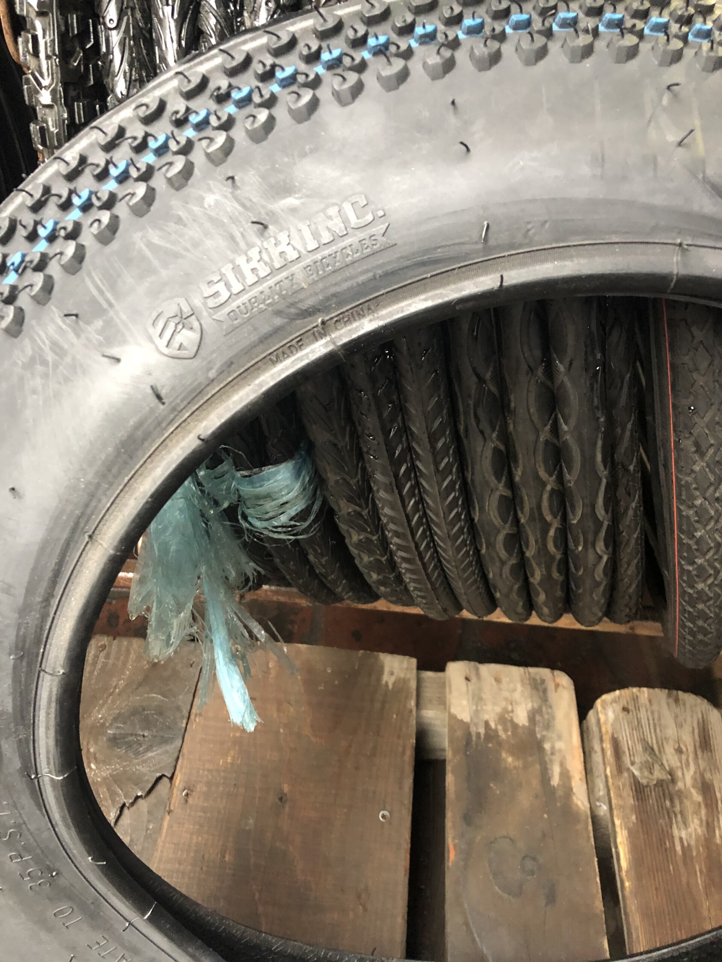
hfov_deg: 49.7
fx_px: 779
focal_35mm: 28
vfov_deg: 63.4
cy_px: 481
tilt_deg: -44.9
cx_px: 361
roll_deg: -0.1
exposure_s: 1/7
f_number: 1.8
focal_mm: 3.99
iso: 100
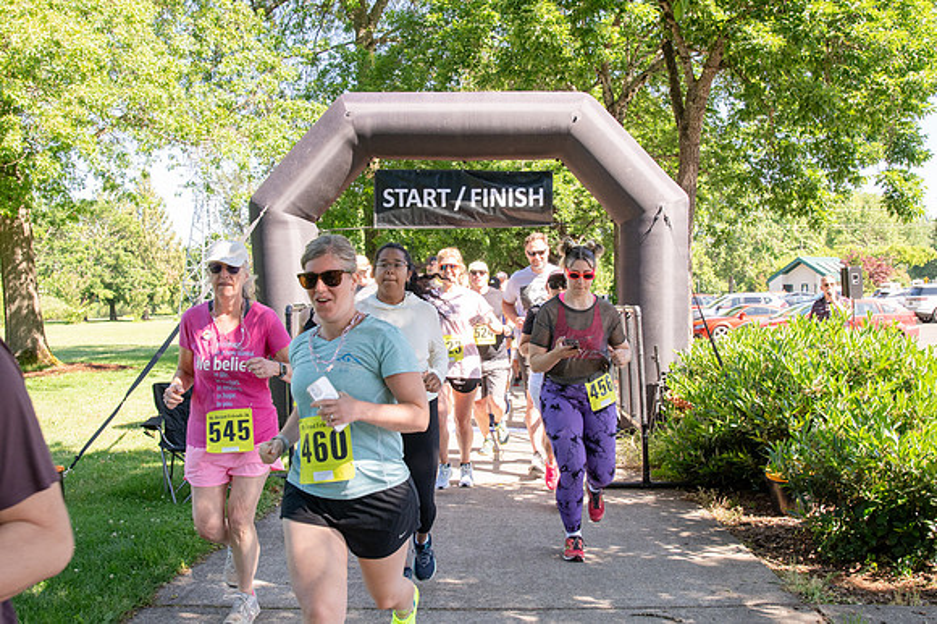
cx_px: 468
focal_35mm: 36
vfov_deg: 36.8
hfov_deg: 53.2
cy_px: 312
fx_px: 936
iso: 500
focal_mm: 24
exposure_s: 1/400
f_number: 5.6
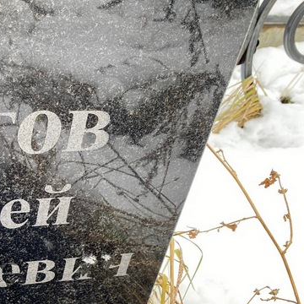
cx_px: -20
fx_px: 507
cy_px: 240
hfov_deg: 30.3
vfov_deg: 32.5
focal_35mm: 51
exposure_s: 1/122
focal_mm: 4.25
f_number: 1.8
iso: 80
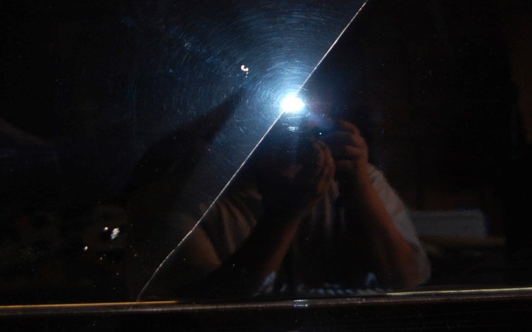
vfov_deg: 20.3
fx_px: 923
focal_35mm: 64
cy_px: 106
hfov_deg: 32.1
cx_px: 282
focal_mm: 31
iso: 400
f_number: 4.5
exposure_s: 1/60
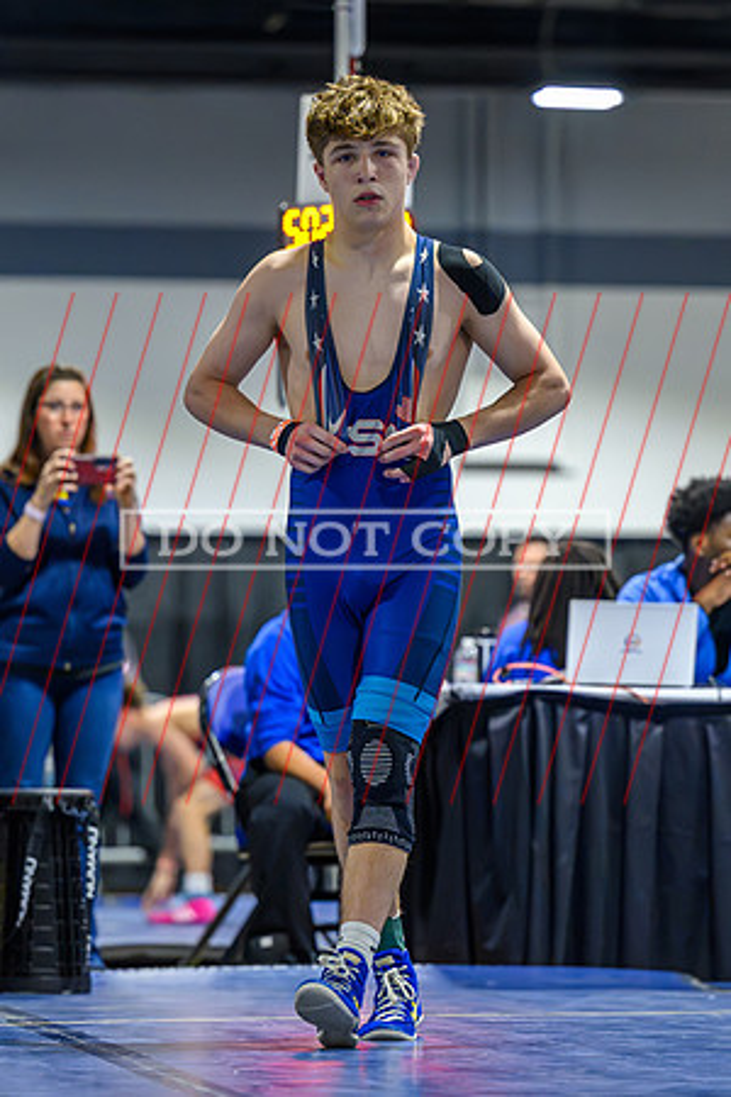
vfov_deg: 10.8
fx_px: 5775
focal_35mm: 190
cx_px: 351
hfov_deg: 7.2
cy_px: 545
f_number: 2.8
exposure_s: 1/800
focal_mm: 115
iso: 5000
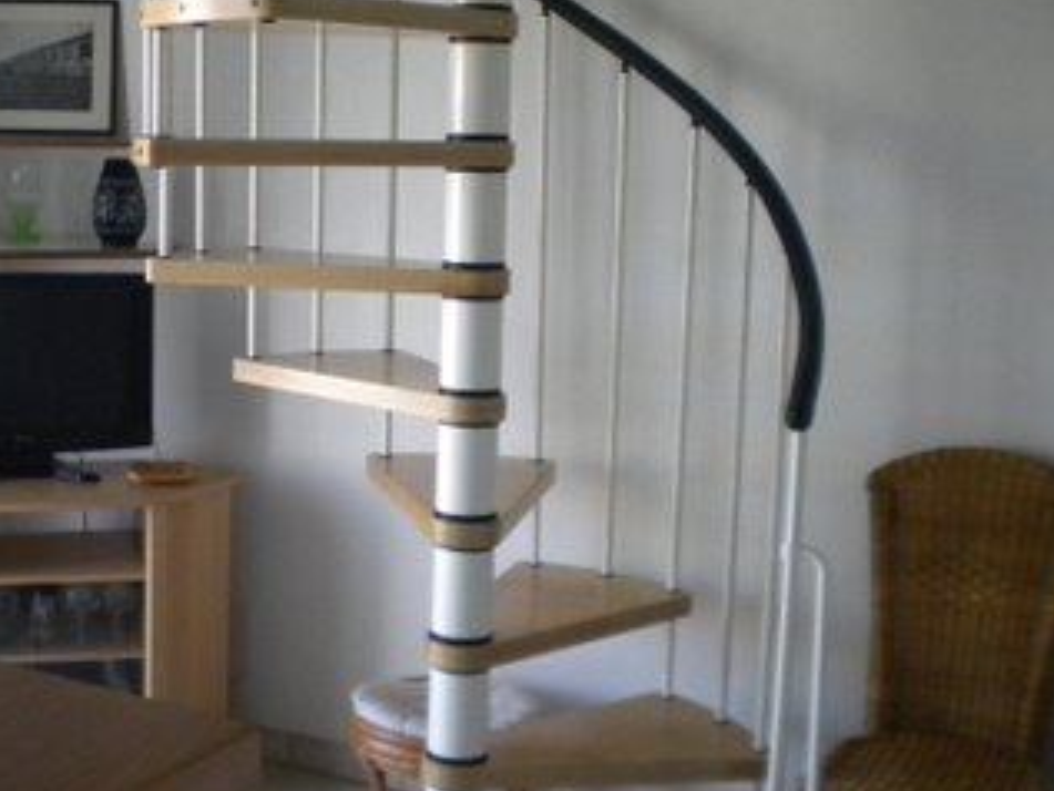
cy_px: 312
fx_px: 1614
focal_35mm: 53
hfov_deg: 35.7
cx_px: 336
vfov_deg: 27.5
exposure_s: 1/268
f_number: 3.1
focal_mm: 6.3
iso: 400
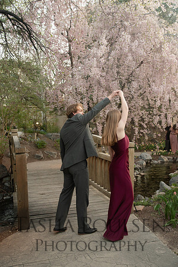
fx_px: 252
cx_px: 89
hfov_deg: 38.9
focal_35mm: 34
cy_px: 134
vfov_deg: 55.8
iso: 800
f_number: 5.6
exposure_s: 1/125
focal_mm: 34
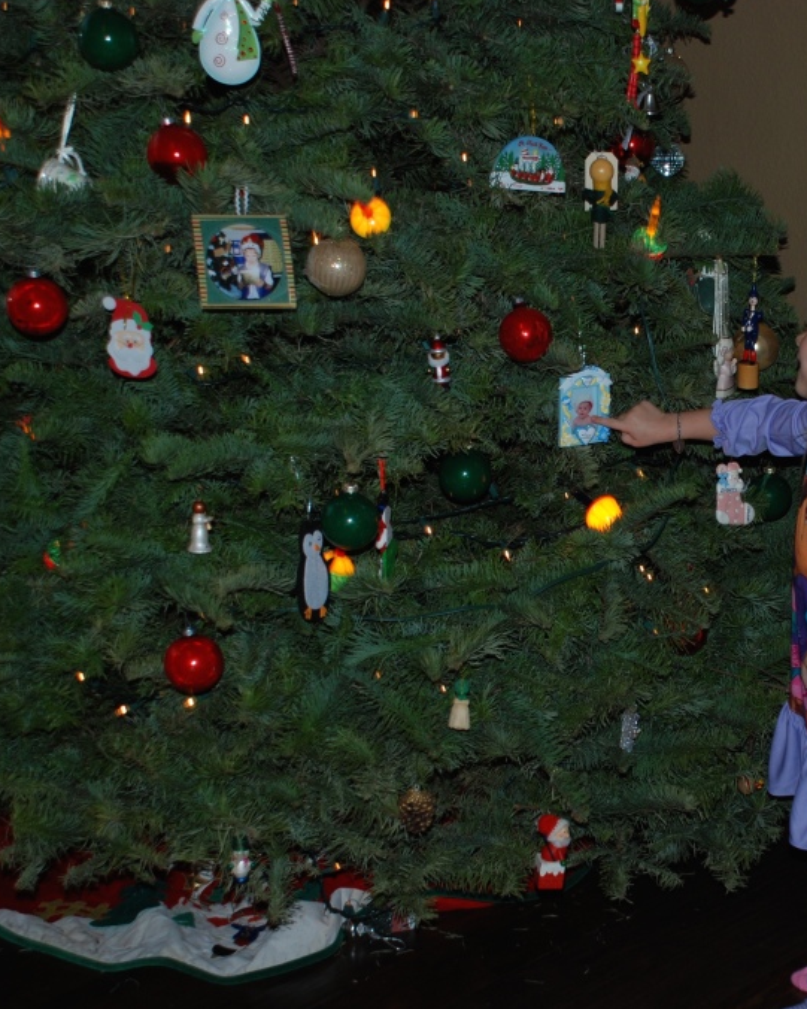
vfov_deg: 25.5
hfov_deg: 20.2
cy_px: 502
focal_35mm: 75
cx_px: 685
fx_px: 2230
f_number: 4.5
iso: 200
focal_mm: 35
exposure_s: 1/60
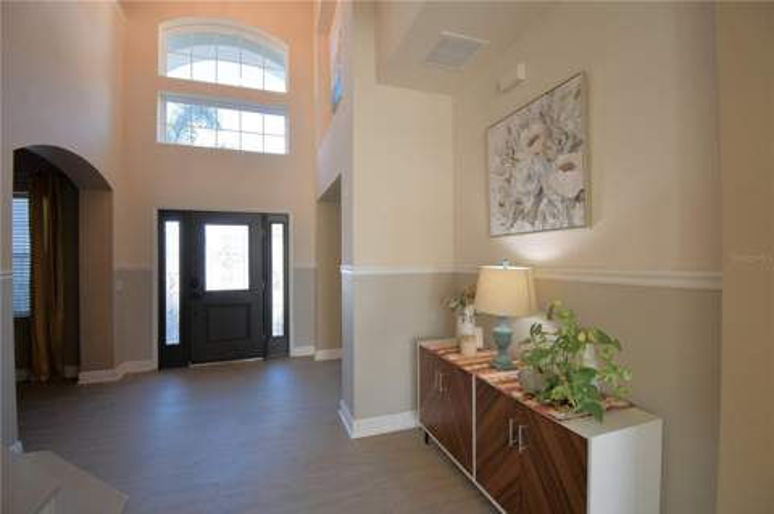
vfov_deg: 77.2
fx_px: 322
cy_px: 257
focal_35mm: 15
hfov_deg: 100.4
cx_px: 387
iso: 400
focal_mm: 10
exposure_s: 1/100
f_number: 4.5
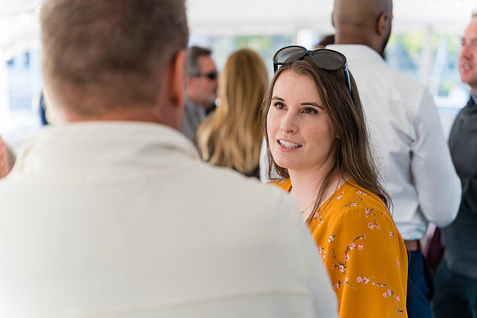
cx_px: 238
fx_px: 896
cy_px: 159
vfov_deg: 20.1
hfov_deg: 29.8
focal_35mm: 68
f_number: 2.8
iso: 250
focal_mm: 67.6
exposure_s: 1/320
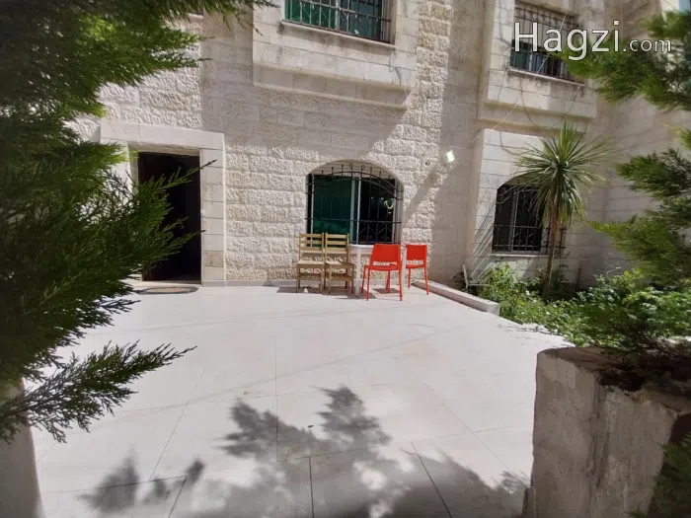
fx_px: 260
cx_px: 346
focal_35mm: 13
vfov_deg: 89.9
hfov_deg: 106.2
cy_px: 259
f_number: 2.2
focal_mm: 1.3
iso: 64
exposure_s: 1/2181
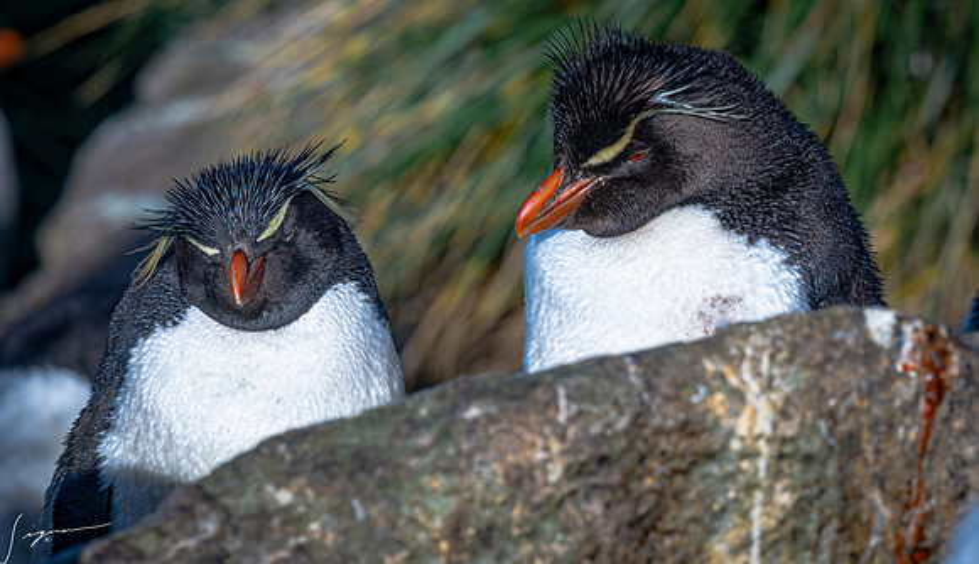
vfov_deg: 2.1
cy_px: 303
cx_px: 727
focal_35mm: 580
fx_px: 15134
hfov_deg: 3.7
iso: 180
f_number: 8
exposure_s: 1/640
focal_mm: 300
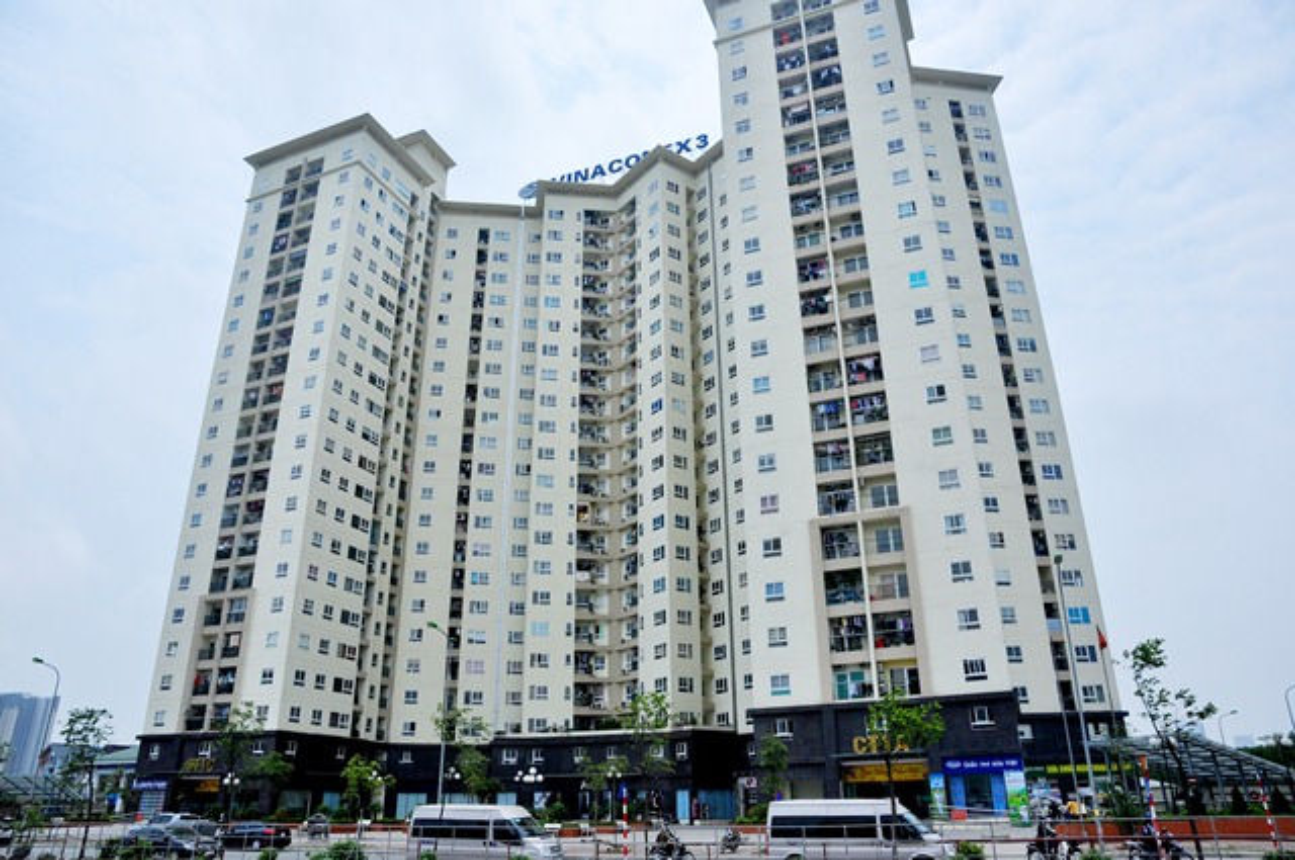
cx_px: 648
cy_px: 430
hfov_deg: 73.8
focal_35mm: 24
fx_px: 862
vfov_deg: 53.0
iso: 200
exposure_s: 1/800
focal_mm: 16
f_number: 9
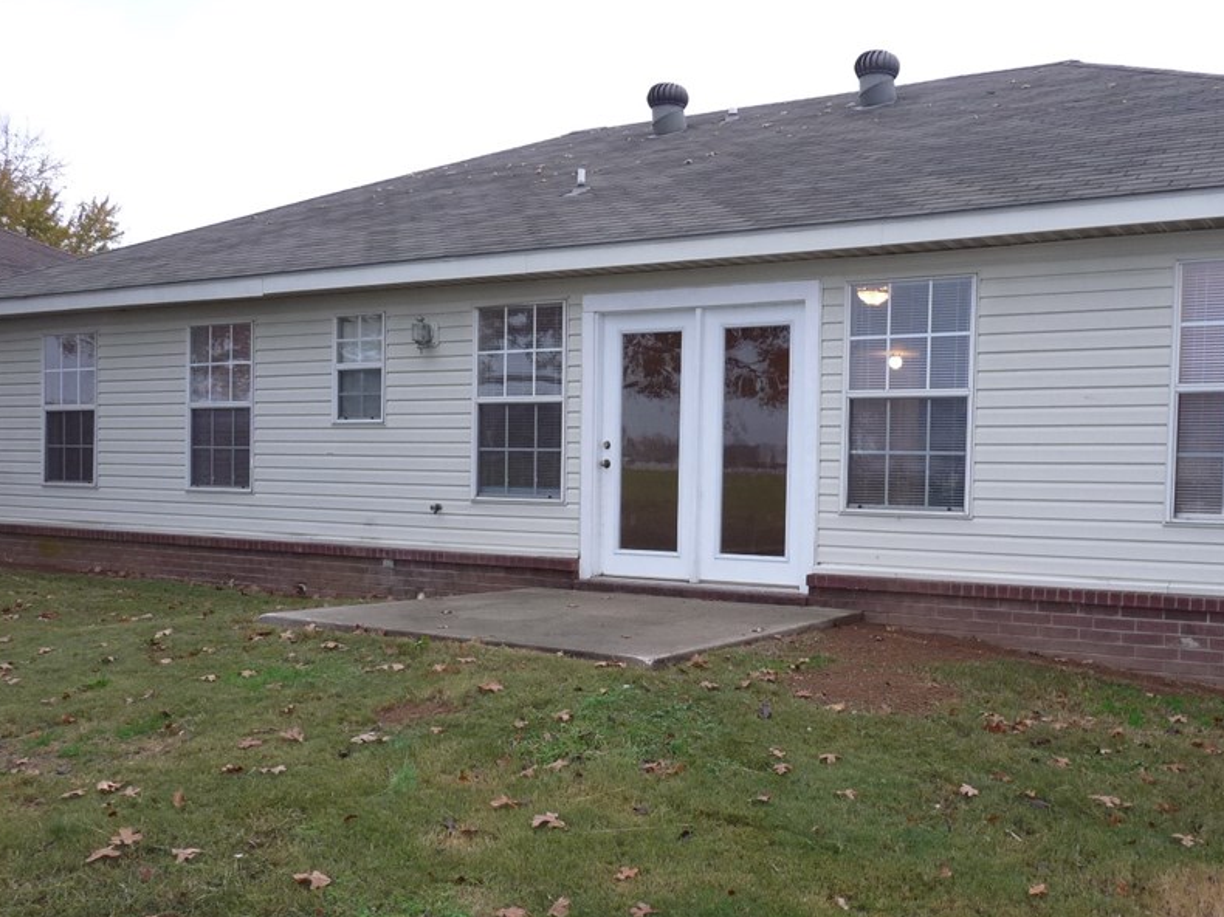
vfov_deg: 40.5
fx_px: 1237
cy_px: 561
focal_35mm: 35
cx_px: 782
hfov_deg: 52.0
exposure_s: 1/50
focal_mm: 4.8
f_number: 2.8
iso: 125
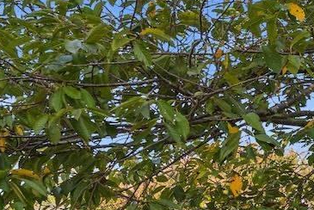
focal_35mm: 108
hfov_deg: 15.2
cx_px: 631
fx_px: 941
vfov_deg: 11.6
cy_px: 406
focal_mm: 19.7
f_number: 5.6
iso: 400
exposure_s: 1/250
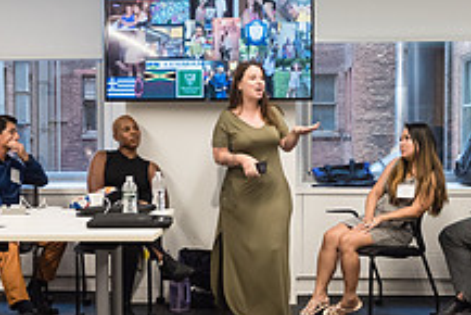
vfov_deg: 21.3
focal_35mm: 64
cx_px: 224
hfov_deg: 31.4
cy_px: 168
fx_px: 838
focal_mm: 24
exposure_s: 1/250
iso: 2500
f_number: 4.5
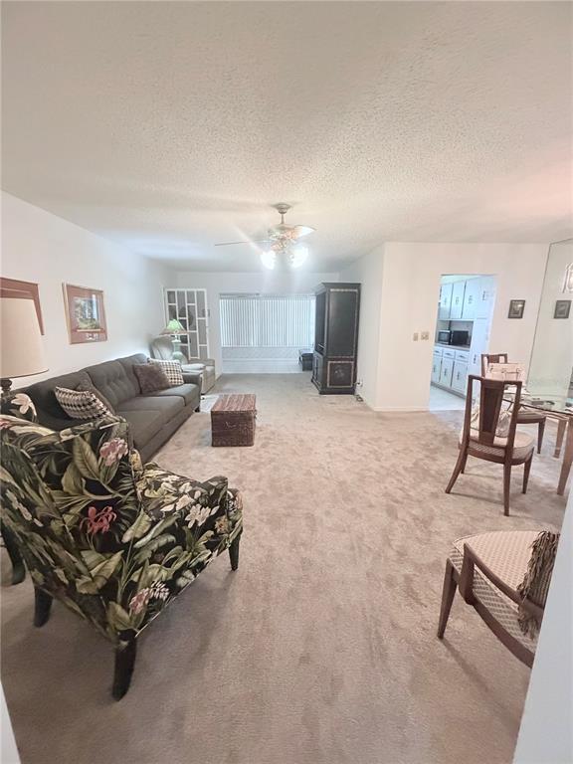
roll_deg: -0.3
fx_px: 309
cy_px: 382
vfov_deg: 102.1
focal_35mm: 14
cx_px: 286
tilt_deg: -10.5
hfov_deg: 85.7
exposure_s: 1/60
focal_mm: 2.22
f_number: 2.2
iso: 500
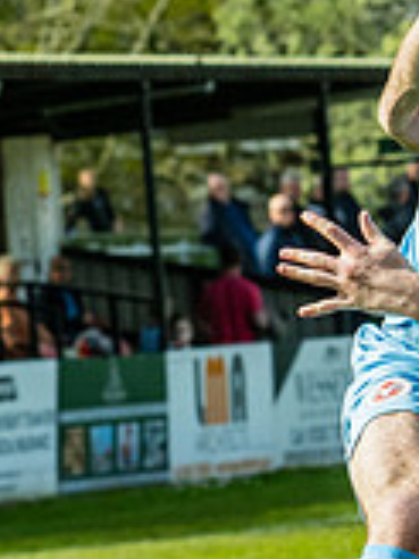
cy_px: 375
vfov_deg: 3.3
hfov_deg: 2.5
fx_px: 9554
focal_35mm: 592
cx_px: 488
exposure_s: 1/4000
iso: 400
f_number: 4
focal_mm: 80
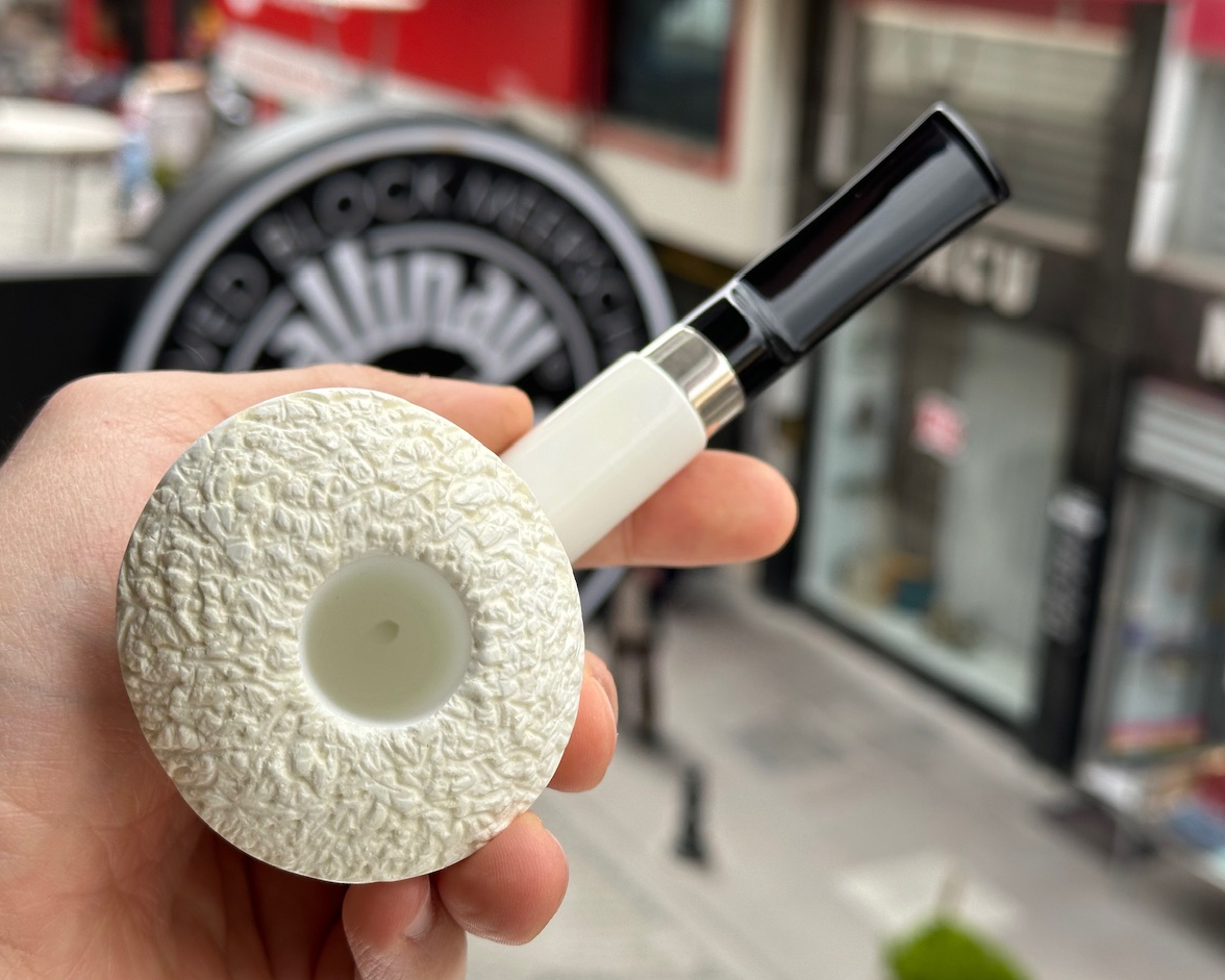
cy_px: 483
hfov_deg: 36.7
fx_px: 1849
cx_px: 620
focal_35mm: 51
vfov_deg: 29.7
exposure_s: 1/1376
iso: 64
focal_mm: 6.86
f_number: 1.78
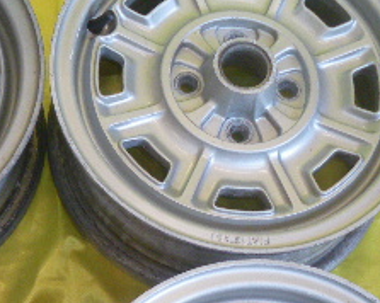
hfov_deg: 18.7
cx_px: 51
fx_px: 1135
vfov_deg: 15.0
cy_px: 303
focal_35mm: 101
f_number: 3.5
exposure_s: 1/50
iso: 200
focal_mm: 6.3
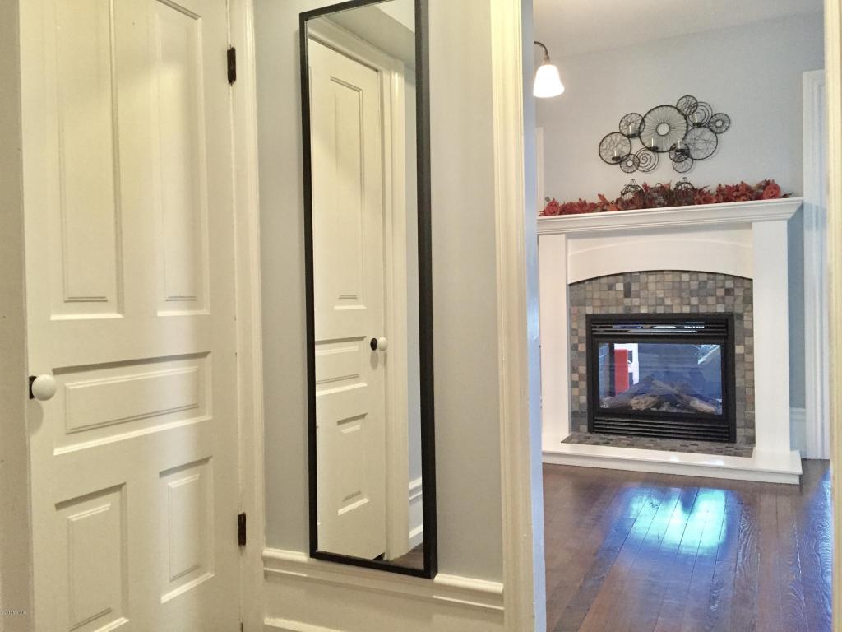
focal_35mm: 29
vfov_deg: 48.2
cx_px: 421
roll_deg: +0.9
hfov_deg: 61.7
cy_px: 316
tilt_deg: -1.6
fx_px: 705
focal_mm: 4.15
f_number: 2.2
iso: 250
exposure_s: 1/30
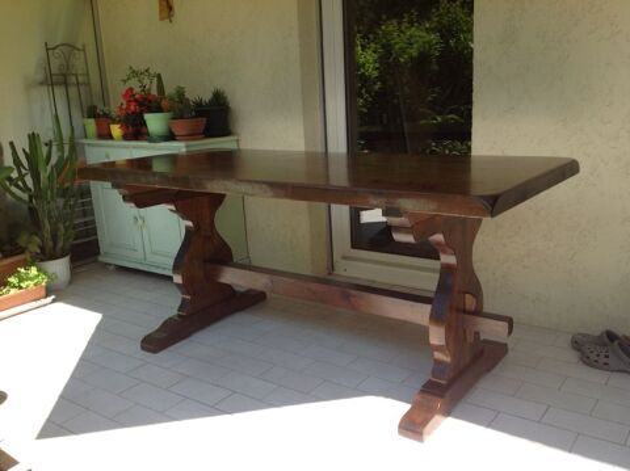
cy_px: 236
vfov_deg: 40.6
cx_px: 315
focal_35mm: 35
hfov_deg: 52.7
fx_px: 636
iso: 50
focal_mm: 4.28
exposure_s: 1/581
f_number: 2.4
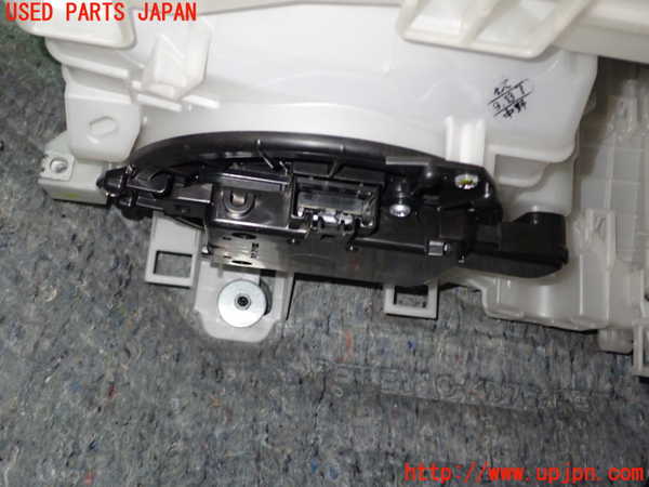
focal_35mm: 36
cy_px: 244
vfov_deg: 39.7
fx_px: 675
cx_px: 324
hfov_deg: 51.4
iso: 800
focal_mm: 6.37
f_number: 2.5
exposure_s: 1/25
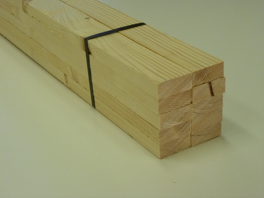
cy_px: 99
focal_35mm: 71
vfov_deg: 20.7
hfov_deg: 27.4
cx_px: 132
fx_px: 541
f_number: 4.7
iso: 400
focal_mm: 12.7
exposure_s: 1/60
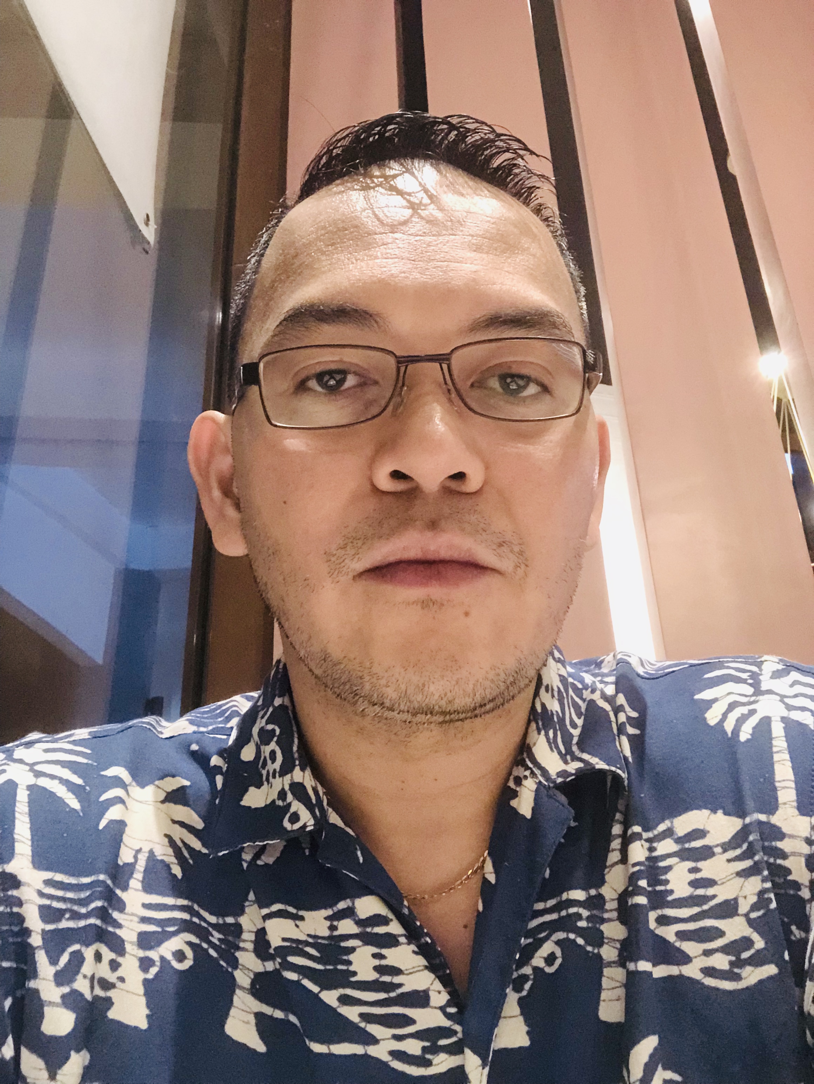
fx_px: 1002
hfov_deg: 44.2
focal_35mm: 32
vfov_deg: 56.8
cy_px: 542
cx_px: 407
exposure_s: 1/30
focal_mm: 2.87
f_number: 2.2
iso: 500
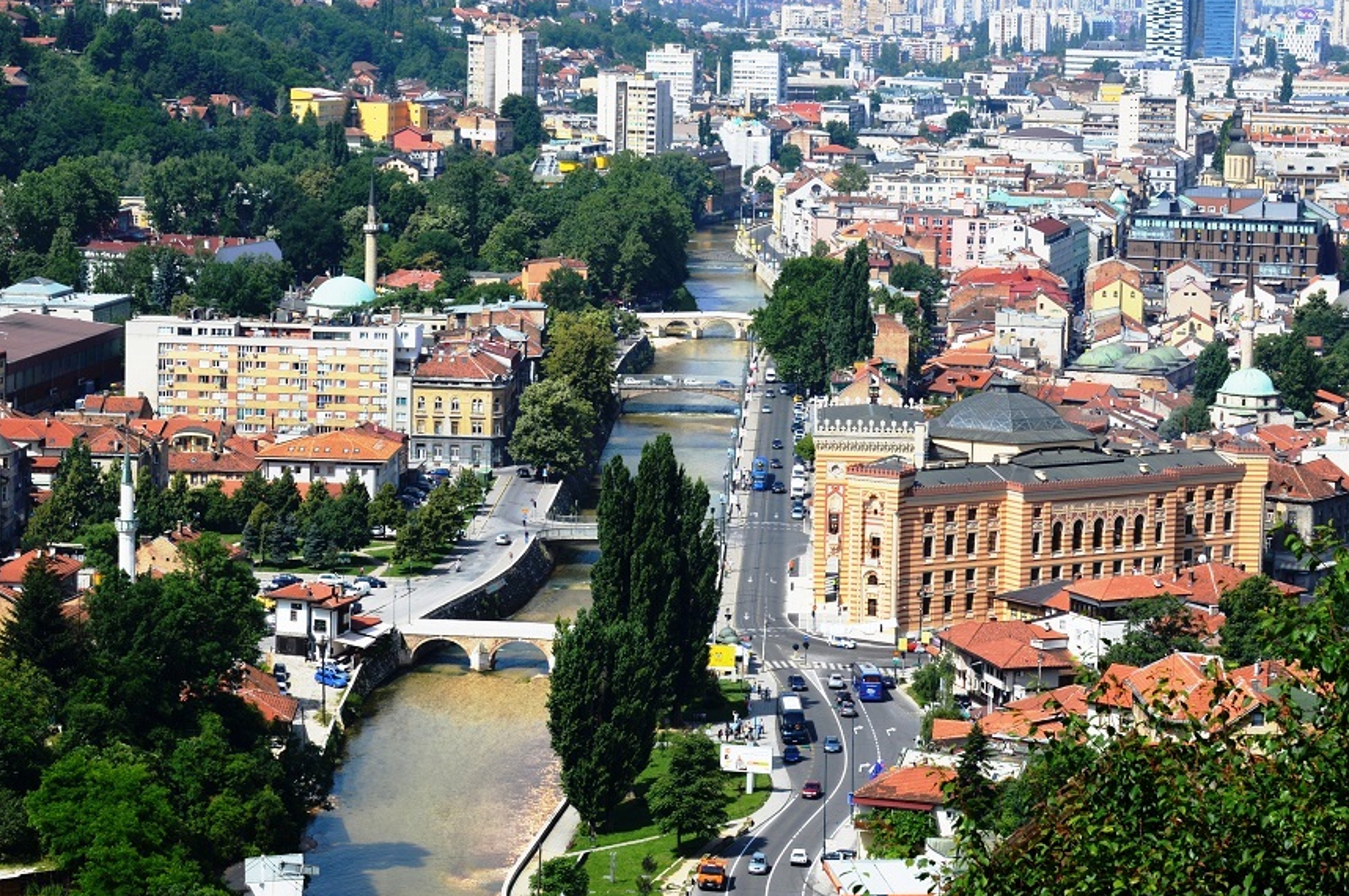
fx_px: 3545
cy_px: 305
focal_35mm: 95
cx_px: 623
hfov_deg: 21.5
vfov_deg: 14.4
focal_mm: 45
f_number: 8
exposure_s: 1/250
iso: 100
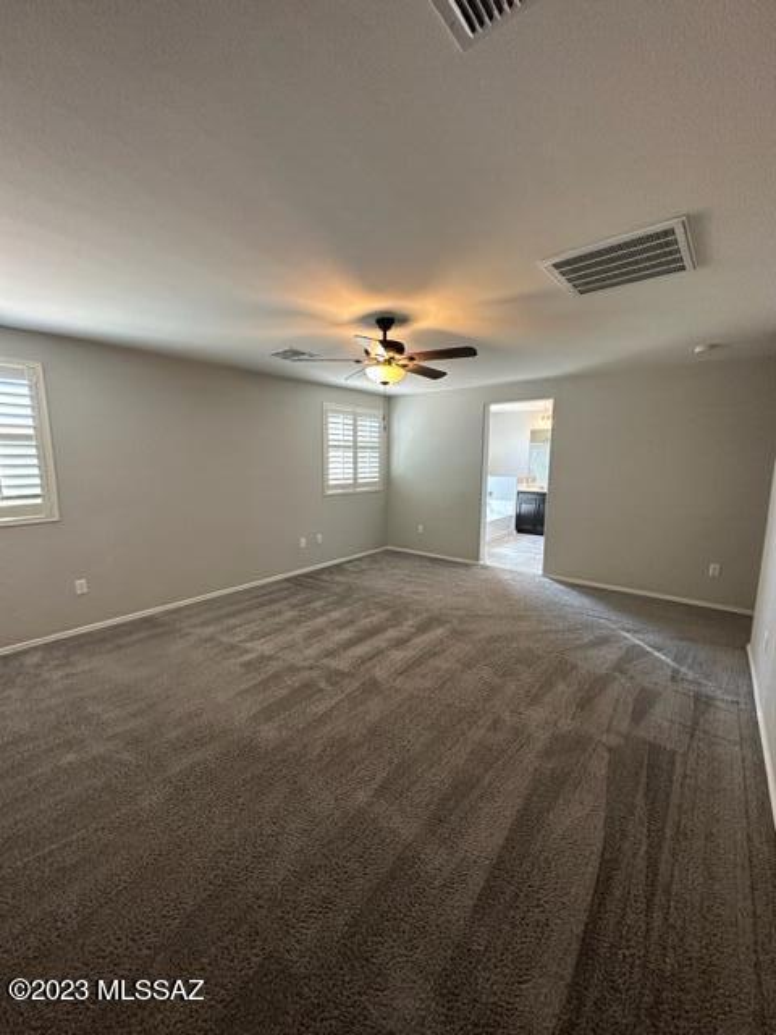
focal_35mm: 14
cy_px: 518
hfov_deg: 85.7
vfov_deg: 102.1
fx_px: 418
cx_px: 388
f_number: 2.2
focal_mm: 2.22
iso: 250
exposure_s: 1/120
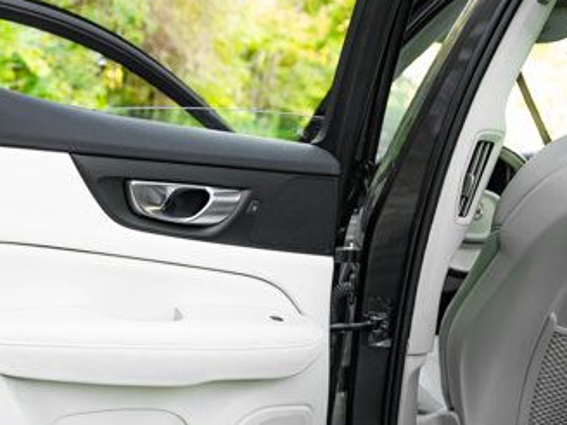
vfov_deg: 31.6
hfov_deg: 40.5
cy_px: 319
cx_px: 123
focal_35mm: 45
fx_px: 737
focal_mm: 24
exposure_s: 1/200
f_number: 2.8
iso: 1250
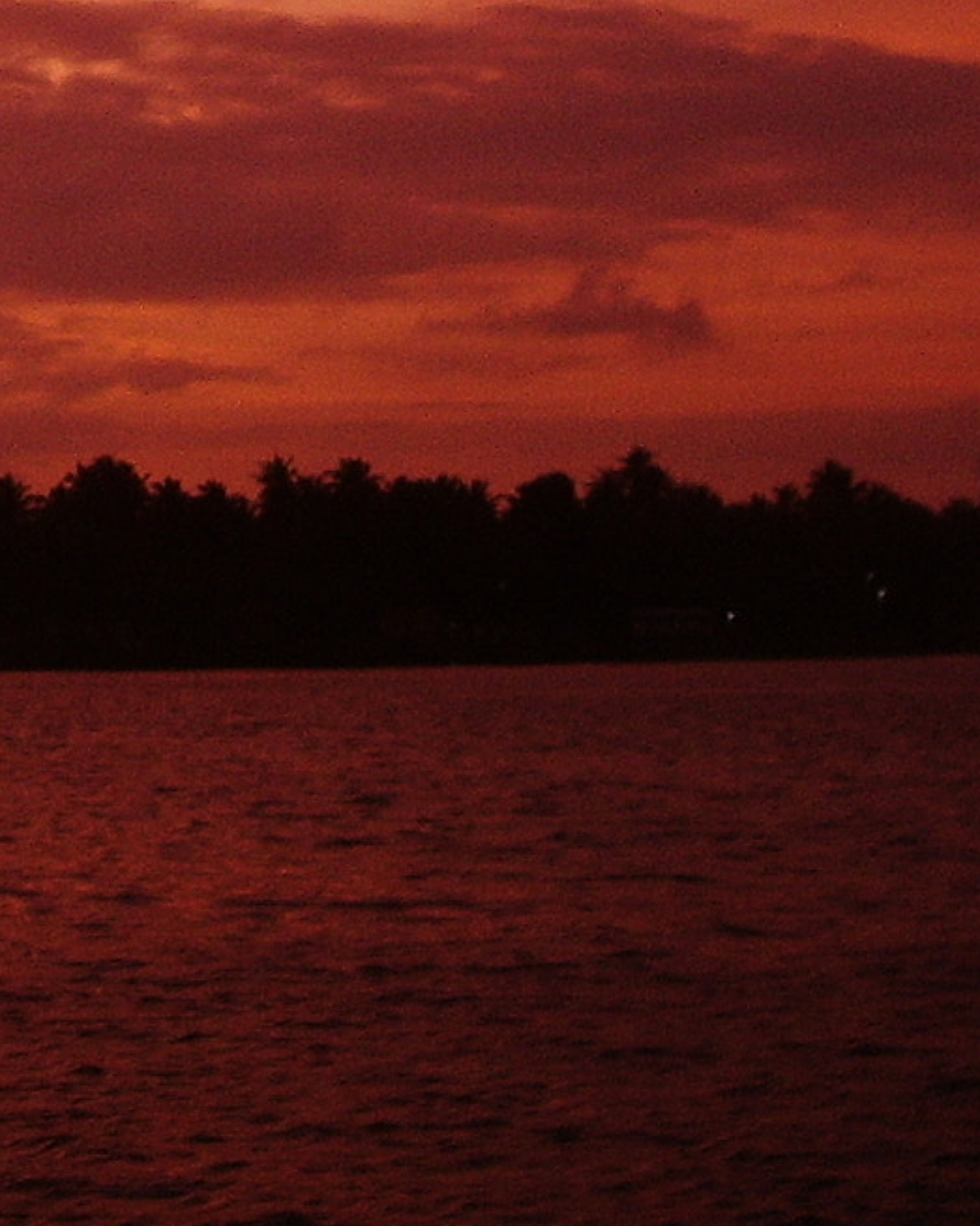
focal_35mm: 107
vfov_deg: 17.3
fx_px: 3880
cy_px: -156
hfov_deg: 14.1
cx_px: -77
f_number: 2.6
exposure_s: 1/40
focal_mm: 5.8
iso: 100
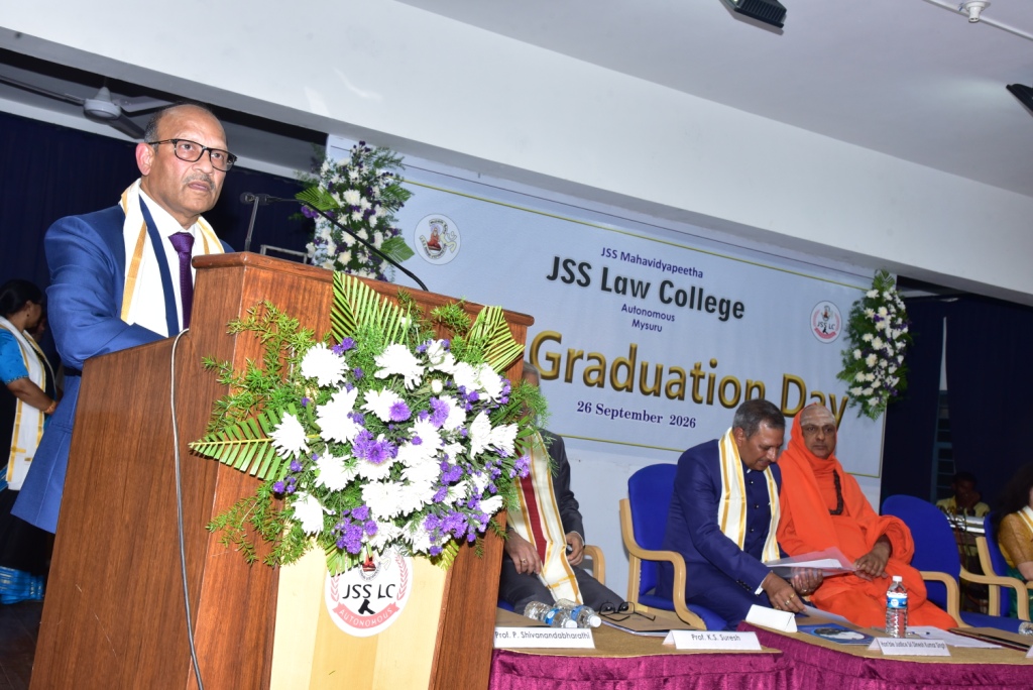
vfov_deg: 33.4
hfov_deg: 48.4
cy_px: 345
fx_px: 1148
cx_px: 516
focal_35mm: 40
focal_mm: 40
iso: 1000
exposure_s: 1/200
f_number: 8
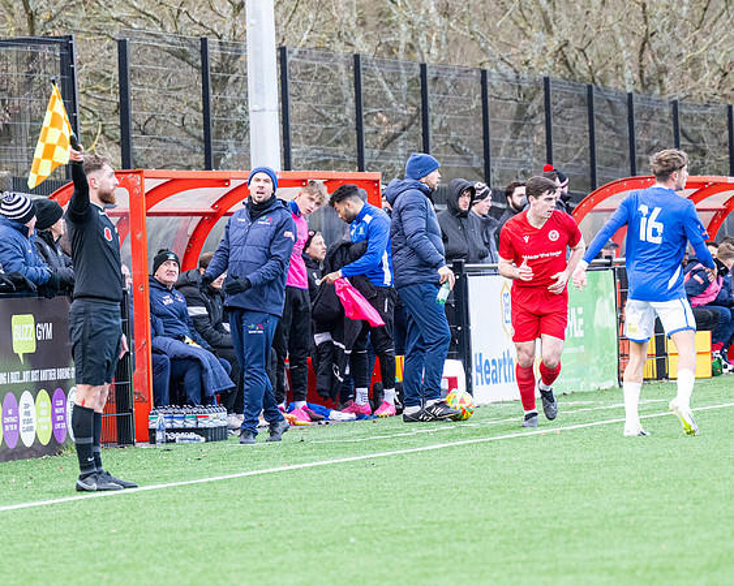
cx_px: 319
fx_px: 6492
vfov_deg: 5.2
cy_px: 276
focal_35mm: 299
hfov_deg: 6.5
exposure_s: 1/640
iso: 1600
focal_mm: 165
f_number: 4
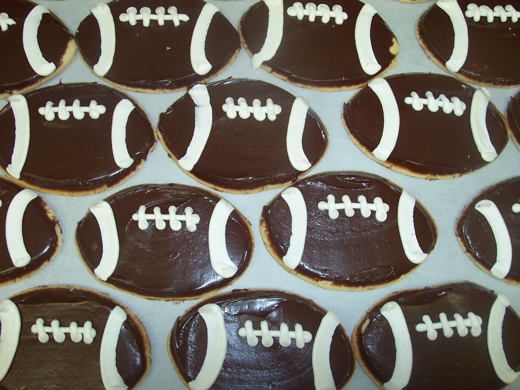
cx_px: 260
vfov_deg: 38.7
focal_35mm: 37
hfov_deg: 50.1
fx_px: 556
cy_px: 195
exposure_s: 1/60
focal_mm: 5.6
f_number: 2.8
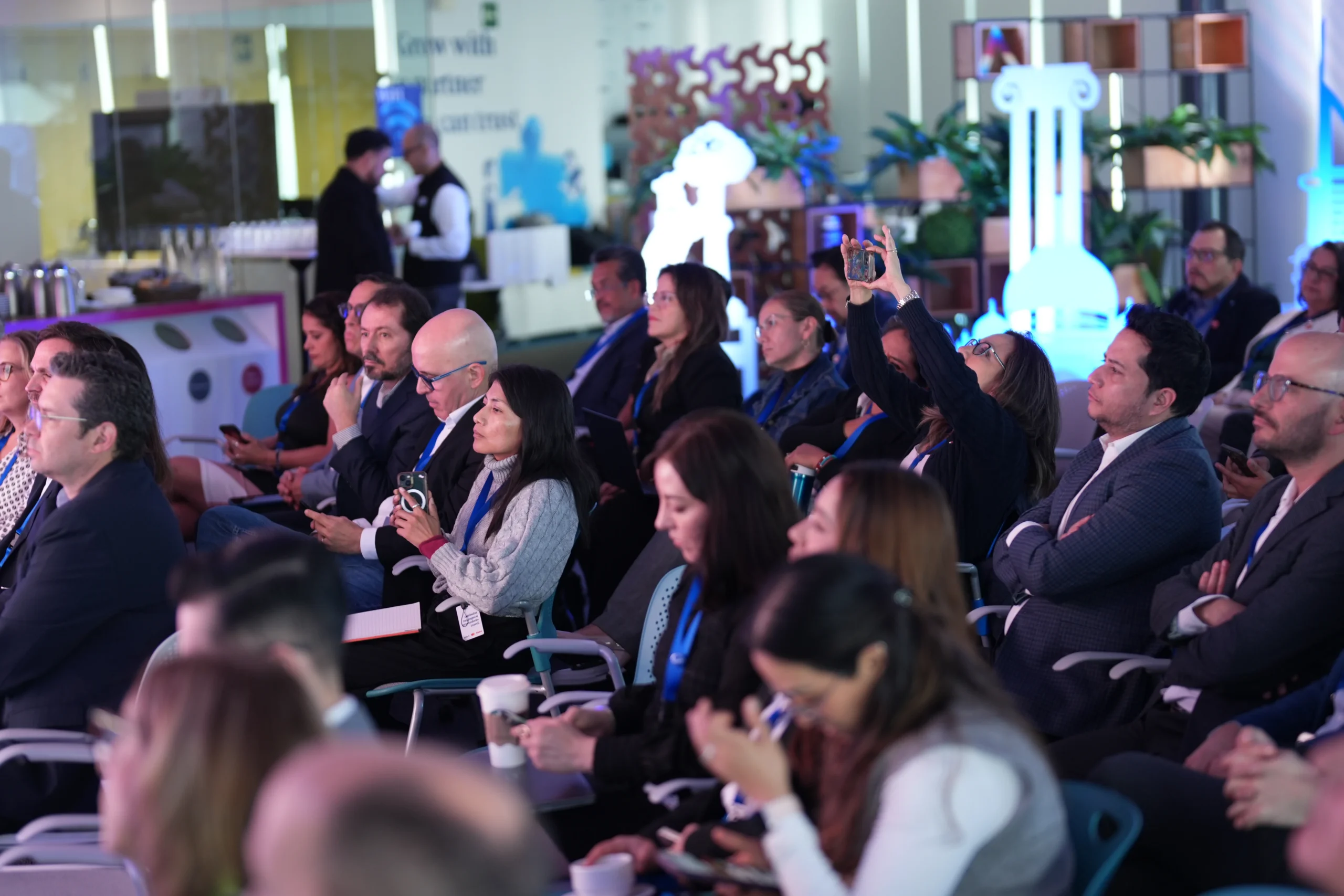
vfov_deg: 18.2
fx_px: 2800
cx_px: 672
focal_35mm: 75
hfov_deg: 27.0
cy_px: 448
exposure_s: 1/80
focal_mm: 50
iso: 200
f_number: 1.2
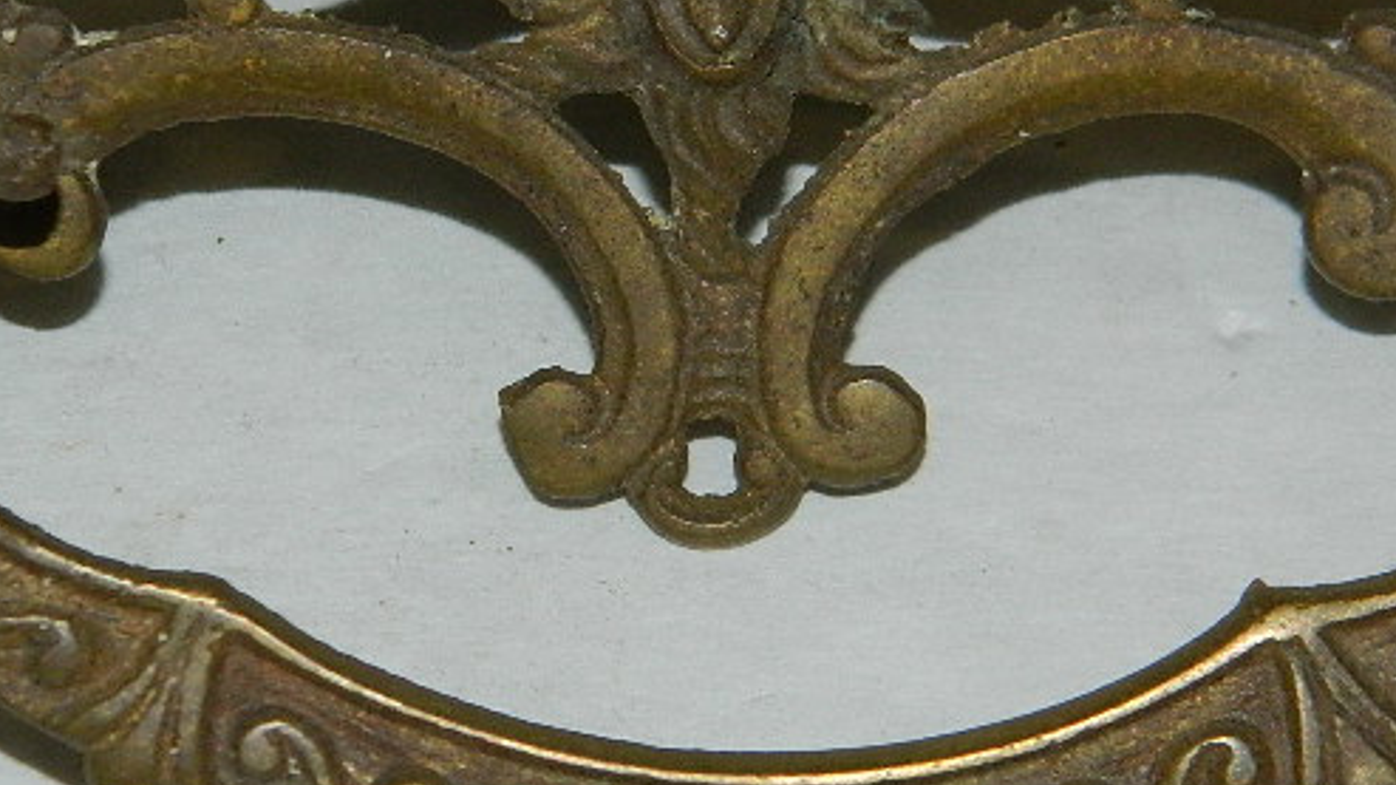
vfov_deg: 5.2
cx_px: 651
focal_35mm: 233
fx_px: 8622
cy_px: 145
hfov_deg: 9.3
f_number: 4.5
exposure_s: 1/60
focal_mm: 18.6
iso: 200
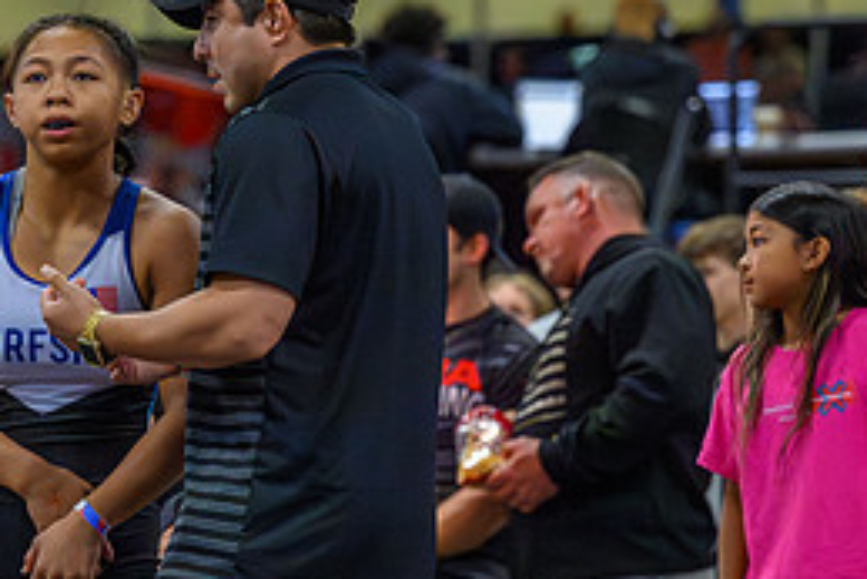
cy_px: 426
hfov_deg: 6.9
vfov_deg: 4.6
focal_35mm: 296
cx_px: 57
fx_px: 7132
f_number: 3.2
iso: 20000
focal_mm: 115
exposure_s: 1/800
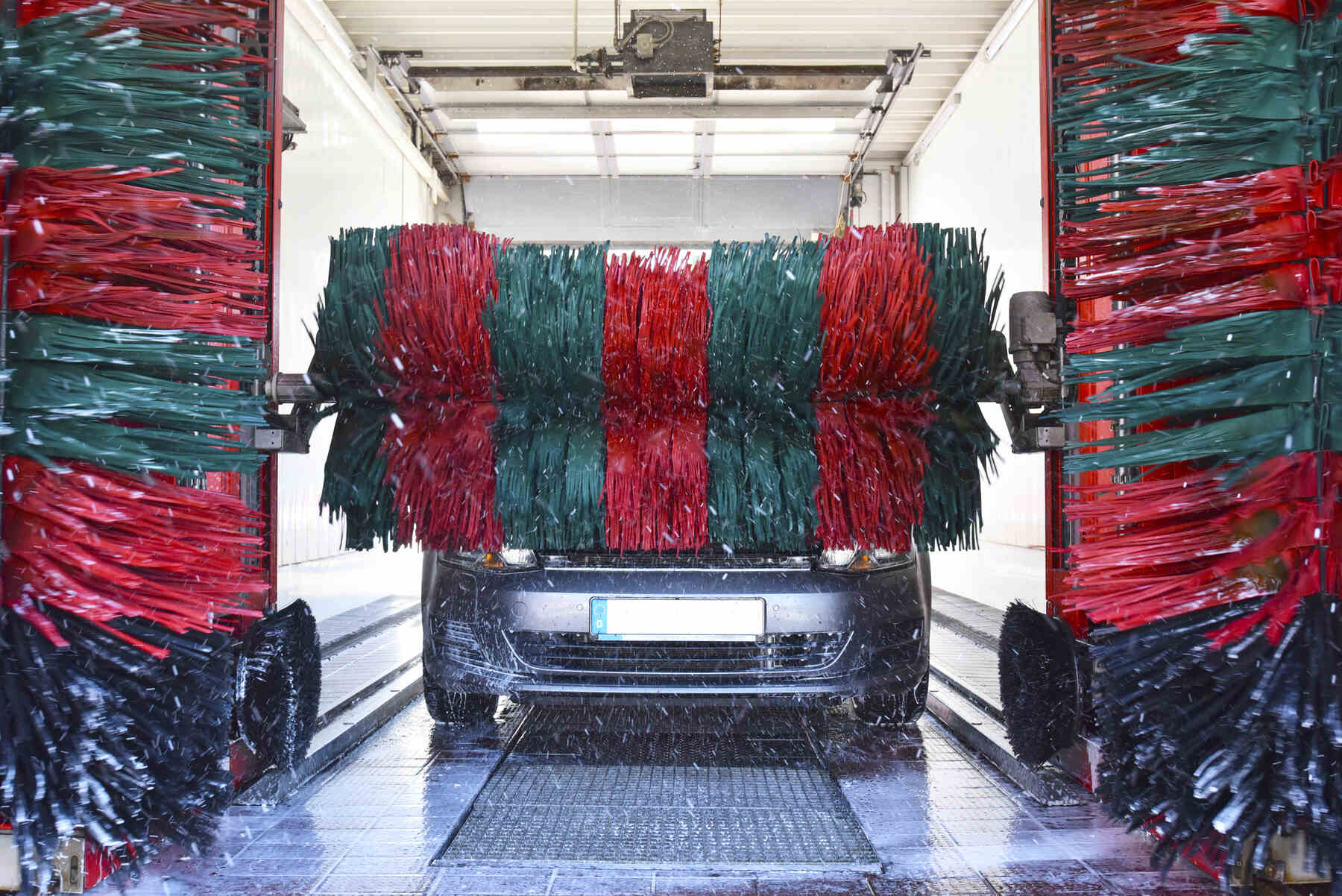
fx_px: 1305
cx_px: 671
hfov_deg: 54.4
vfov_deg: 37.9
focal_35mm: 35
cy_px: 448
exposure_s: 1/320
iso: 1600
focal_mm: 35
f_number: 7.1
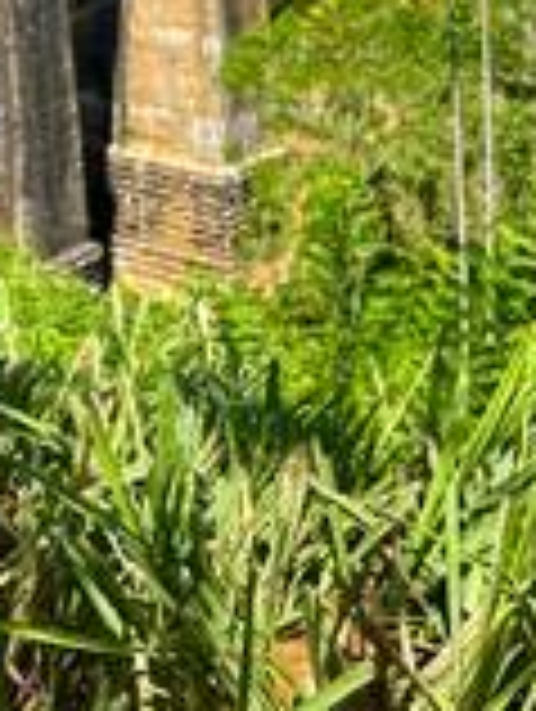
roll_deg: +1.9
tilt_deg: -7.0
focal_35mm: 105
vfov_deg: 17.4
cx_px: -68
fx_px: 2162
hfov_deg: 13.8
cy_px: -256
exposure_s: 1/831
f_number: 1.6
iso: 50
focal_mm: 5.96
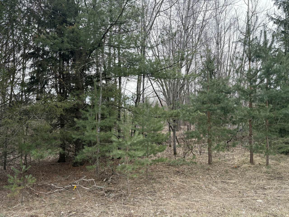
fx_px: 217
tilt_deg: +4.3
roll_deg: +1.1
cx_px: 144
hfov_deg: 67.3
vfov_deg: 53.1
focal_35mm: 26
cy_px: 108
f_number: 1.6
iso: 64
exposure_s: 1/1311
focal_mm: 5.96
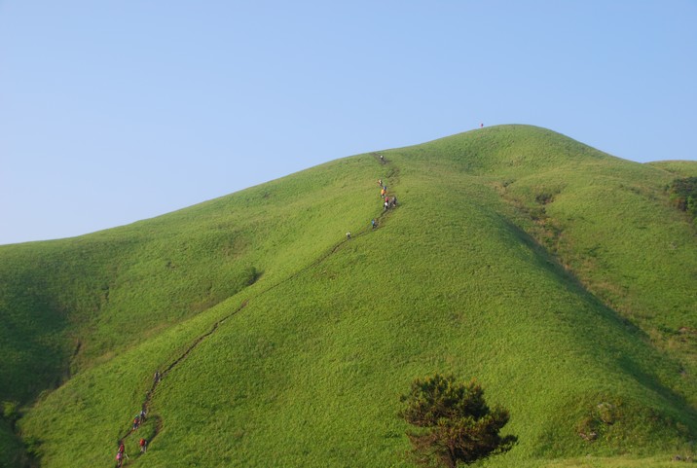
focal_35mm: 48
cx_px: 348
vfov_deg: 28.2
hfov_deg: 41.0
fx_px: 931
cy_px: 234
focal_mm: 32
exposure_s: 1/160
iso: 100
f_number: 8
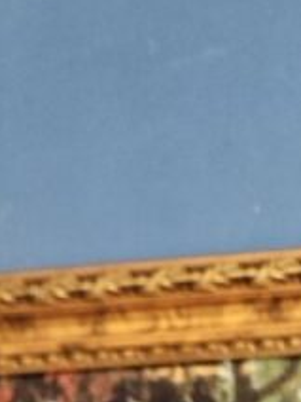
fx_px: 1287
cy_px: 707
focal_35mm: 111
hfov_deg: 12.2
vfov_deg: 15.4
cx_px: 541
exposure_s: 1/120
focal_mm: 5.4
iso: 100
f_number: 1.8
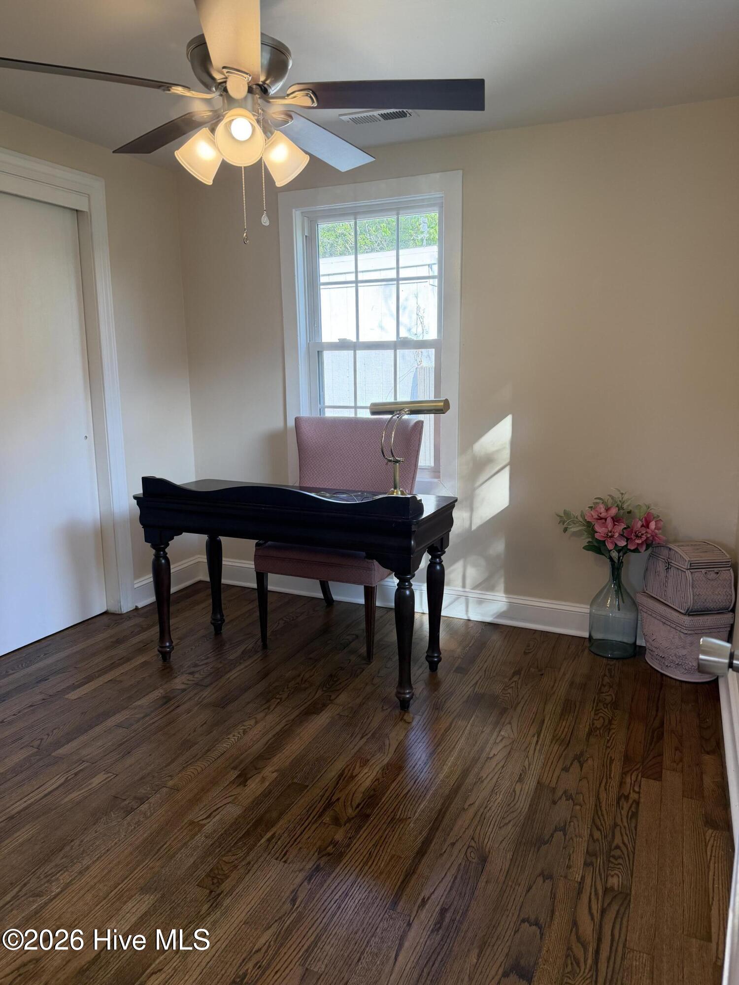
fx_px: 683
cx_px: 370
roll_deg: +0.4
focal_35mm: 24
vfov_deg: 71.6
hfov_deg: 56.8
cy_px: 492
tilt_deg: -11.0
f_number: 1.78
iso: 160
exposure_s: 1/223
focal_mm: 6.76
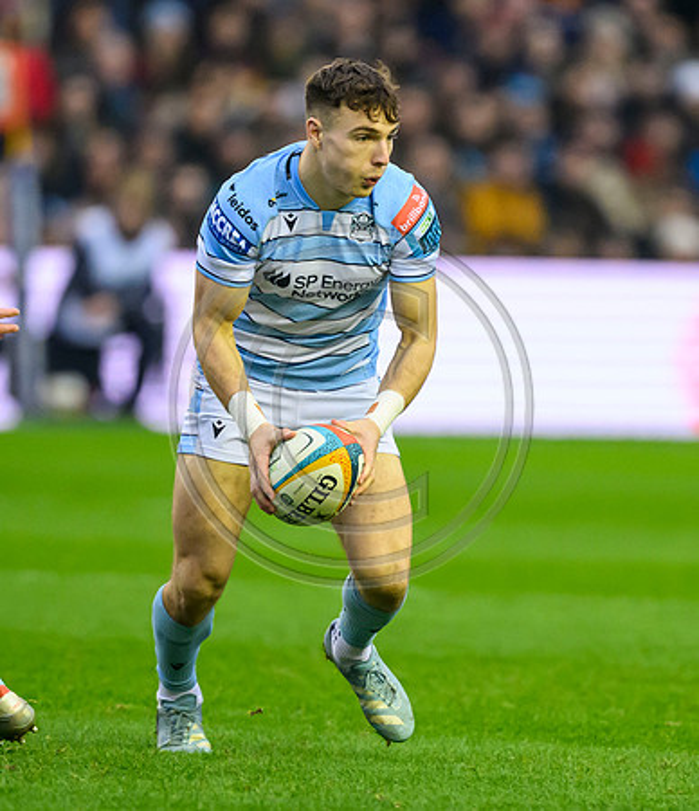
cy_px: 518
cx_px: 405
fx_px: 23598
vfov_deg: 2.0
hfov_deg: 1.7
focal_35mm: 954
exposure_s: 1/1600
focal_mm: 400
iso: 4000
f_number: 3.2
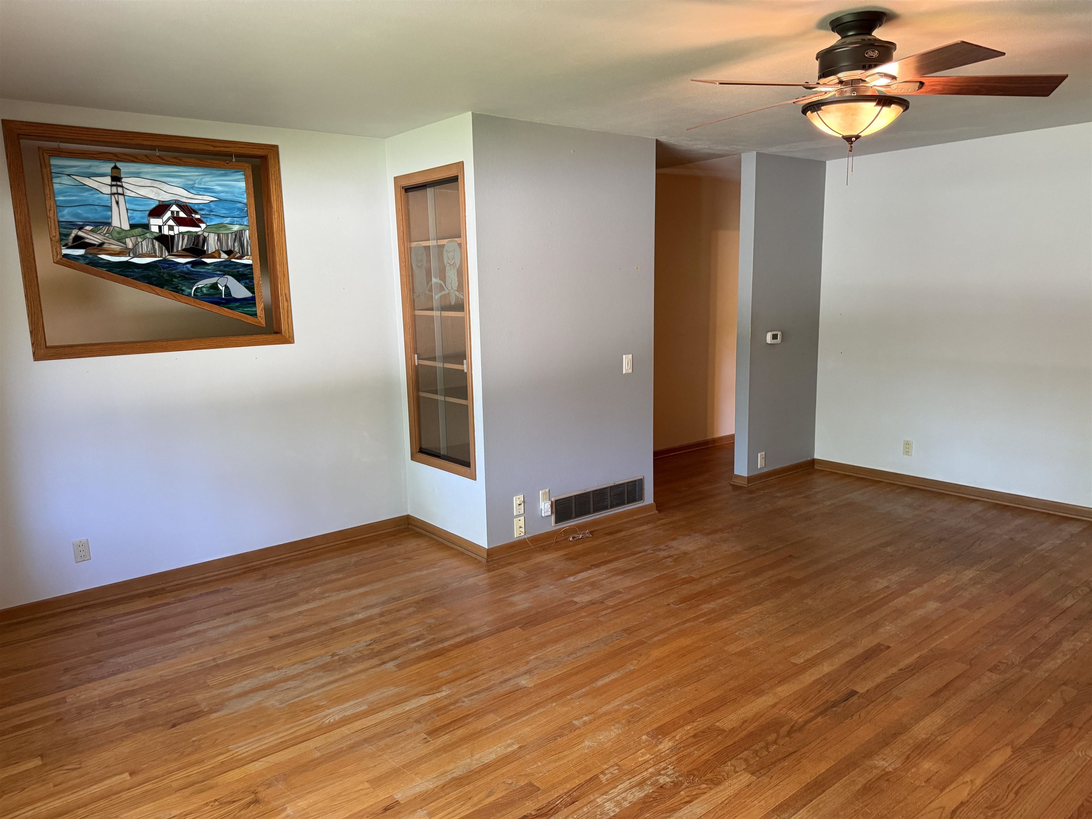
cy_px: 410
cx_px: 546
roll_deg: +1.5
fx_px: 757
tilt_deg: -9.8
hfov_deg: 71.6
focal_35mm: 24
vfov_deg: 56.8
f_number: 1.78
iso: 320
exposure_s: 1/60
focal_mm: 6.76
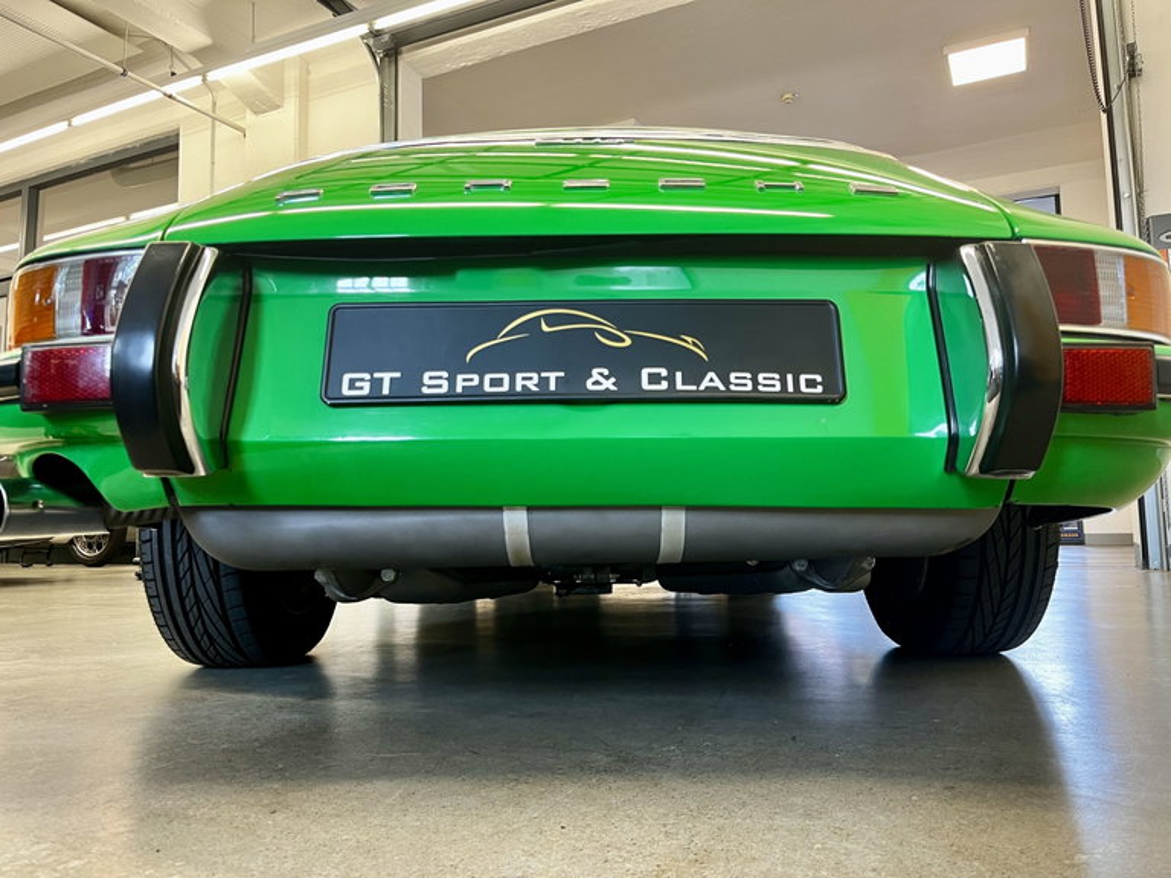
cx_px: 586
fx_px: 880
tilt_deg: +5.7
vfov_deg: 53.1
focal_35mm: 26
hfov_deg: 67.3
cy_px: 439
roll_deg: +1.2
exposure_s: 1/50
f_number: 1.6
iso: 160
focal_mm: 5.1
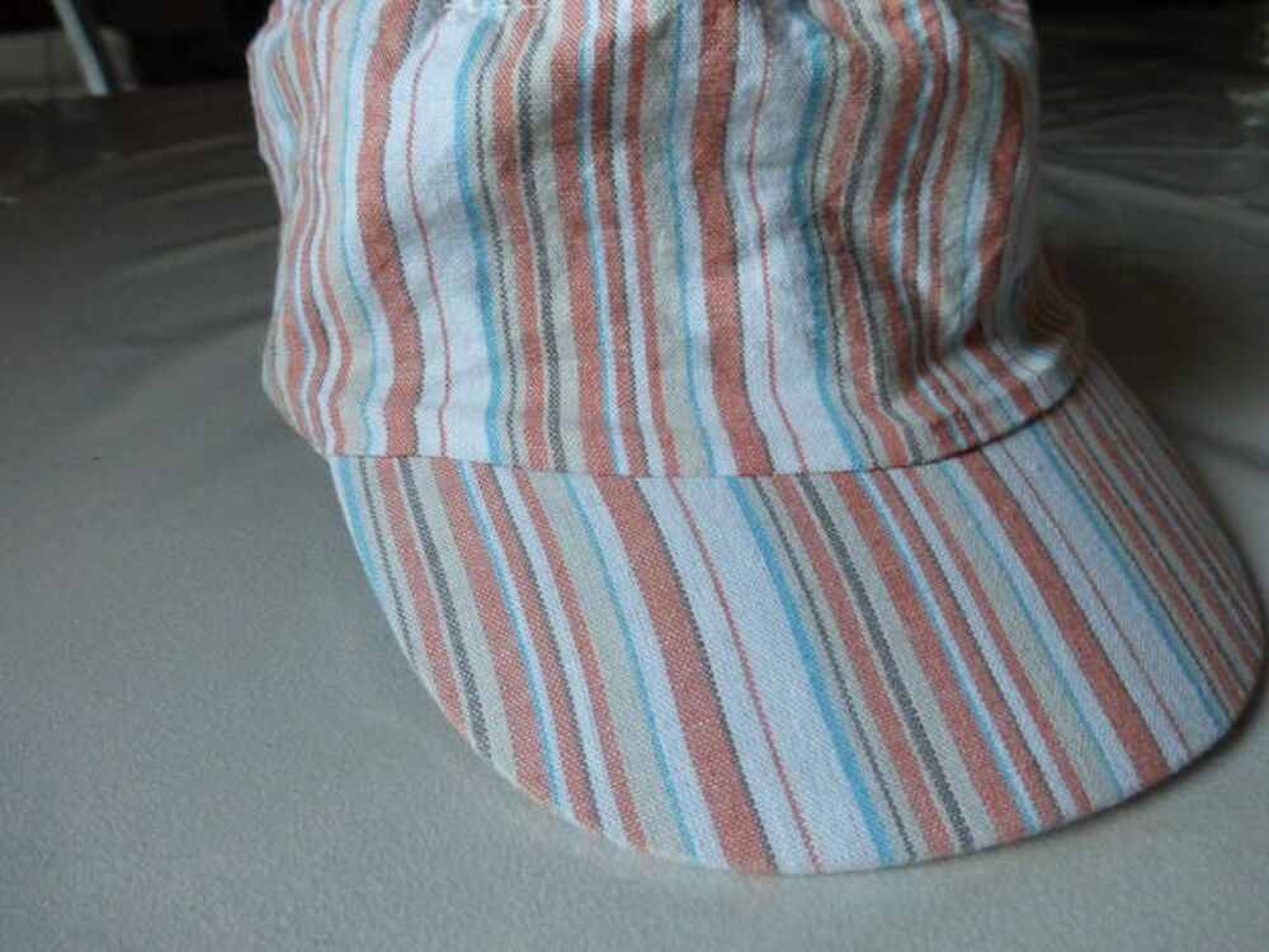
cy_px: 476
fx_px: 916
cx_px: 634
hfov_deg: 69.4
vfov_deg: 54.9
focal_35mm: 25
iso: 400
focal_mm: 4.3
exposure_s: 1/15
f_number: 3.3
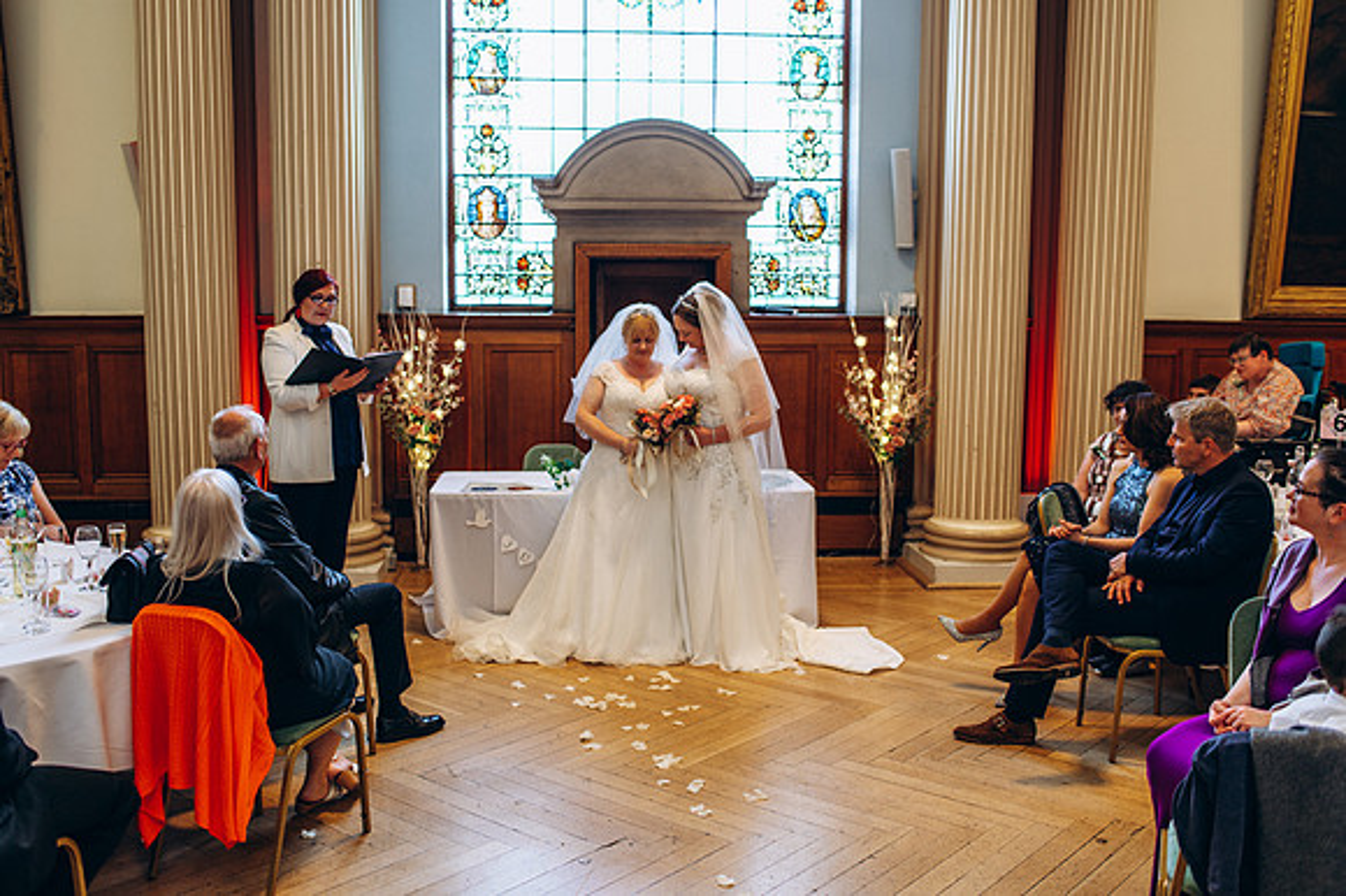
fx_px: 1308
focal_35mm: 35
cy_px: 448
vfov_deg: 37.8
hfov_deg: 54.5
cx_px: 673
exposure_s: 1/100
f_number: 2.5
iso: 250
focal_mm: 35
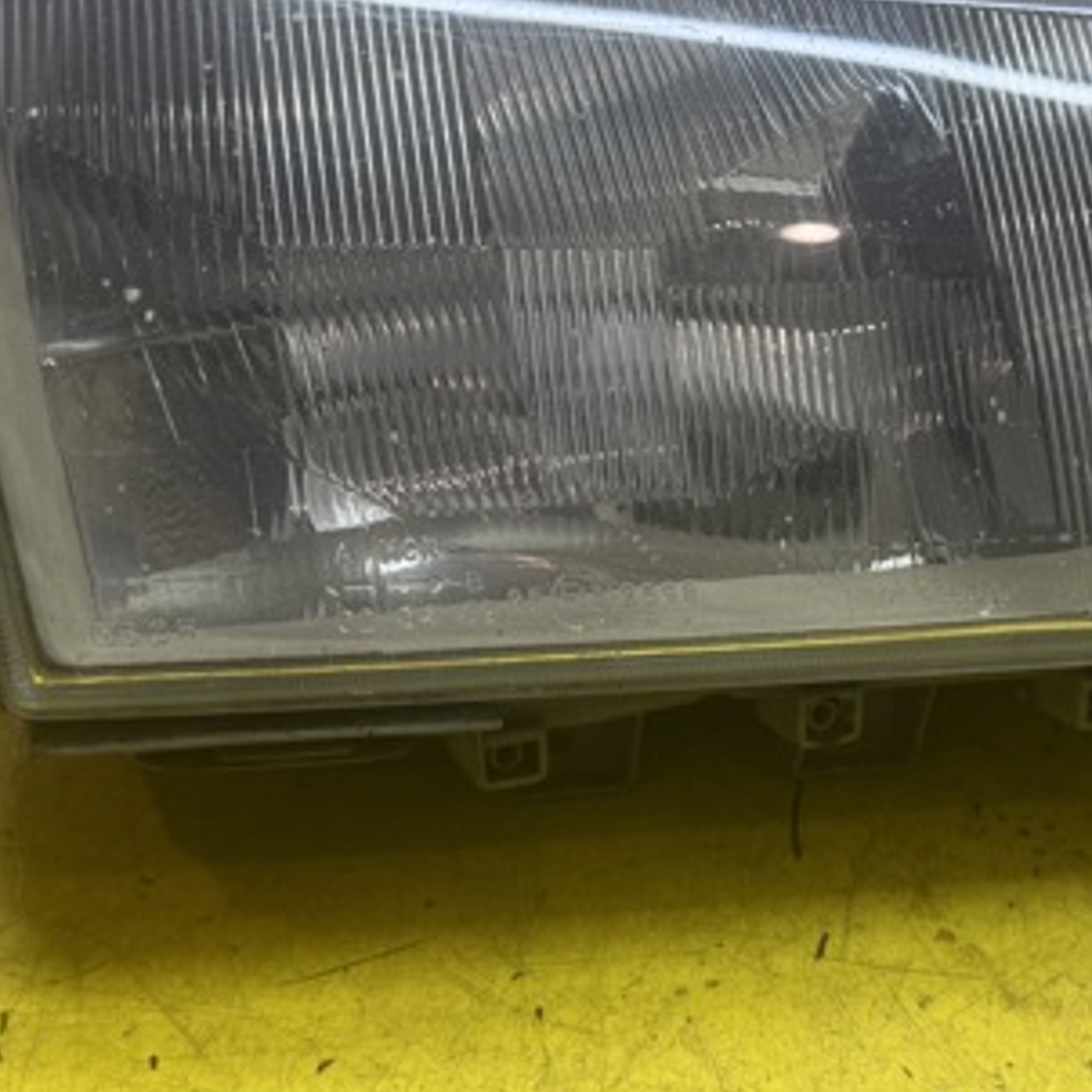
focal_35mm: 45
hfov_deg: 37.1
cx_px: 748
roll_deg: -2.9
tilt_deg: -26.9
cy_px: 503
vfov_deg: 37.5
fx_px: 1606
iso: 80
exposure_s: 1/100
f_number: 1.78
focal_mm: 6.76
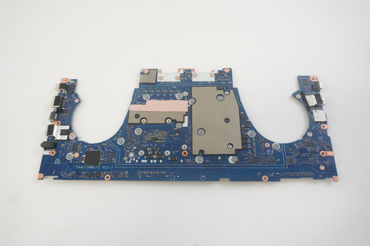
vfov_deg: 47.8
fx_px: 277
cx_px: 185
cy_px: 123
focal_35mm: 27
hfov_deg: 67.4
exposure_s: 1/160
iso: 2500
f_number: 5.6
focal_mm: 18
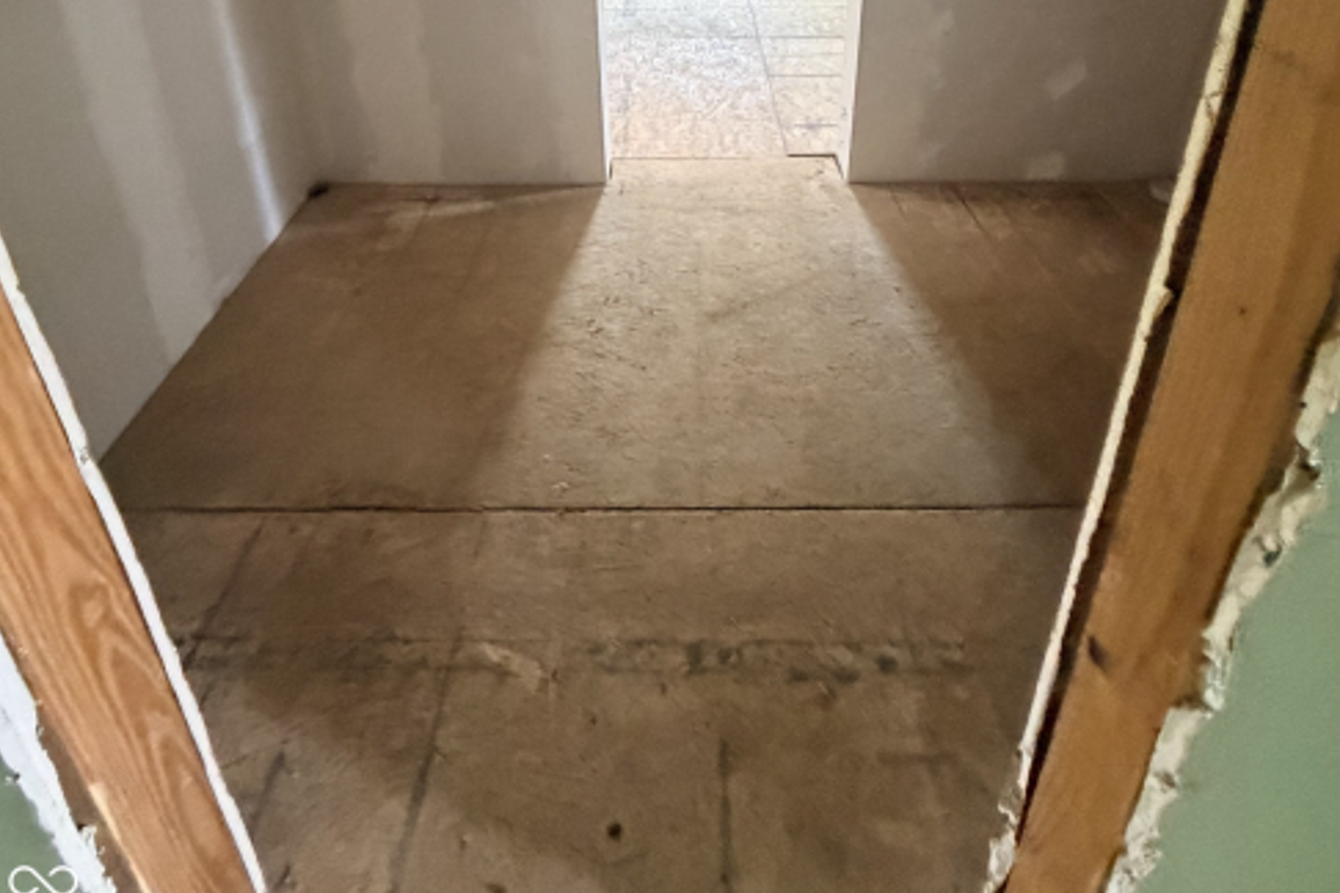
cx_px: 662
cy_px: 18
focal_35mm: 20
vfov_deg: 51.0
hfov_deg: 84.0
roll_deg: +0.6
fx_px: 744
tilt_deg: -22.5
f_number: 2.2
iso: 800
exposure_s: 1/60
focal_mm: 2.22
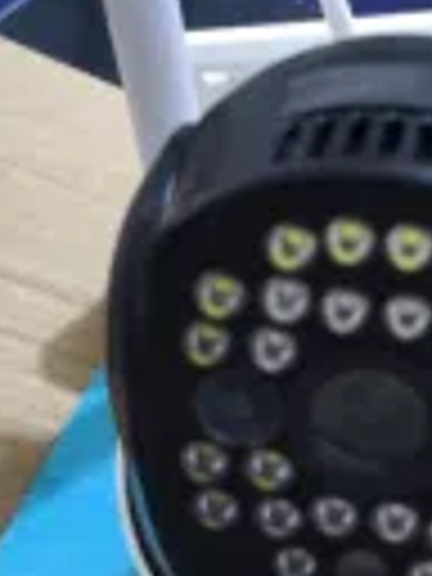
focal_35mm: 109
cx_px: 405
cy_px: 171
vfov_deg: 18.0
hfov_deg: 13.4
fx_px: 1814
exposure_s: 1/33.3
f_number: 1.6
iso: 800
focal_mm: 6.57
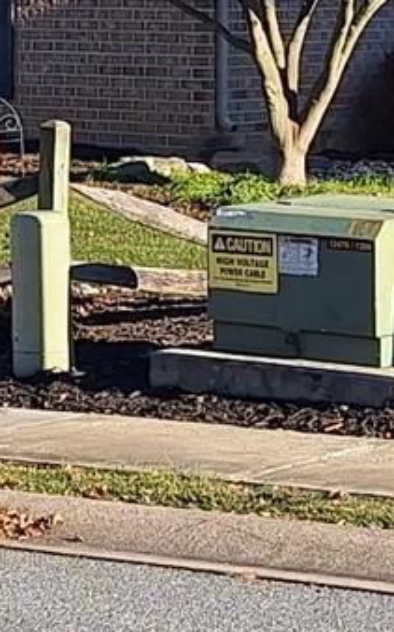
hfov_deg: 12.3
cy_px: 6
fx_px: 1788
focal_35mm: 104
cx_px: -67
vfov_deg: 19.5
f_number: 1.8
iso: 40
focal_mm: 5.54
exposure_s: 1/2268
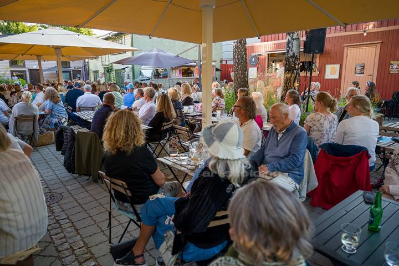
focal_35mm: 24
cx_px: 200
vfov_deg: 53.1
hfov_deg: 73.8
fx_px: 266
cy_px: 133
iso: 320
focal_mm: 24
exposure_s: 1/320
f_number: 2.8
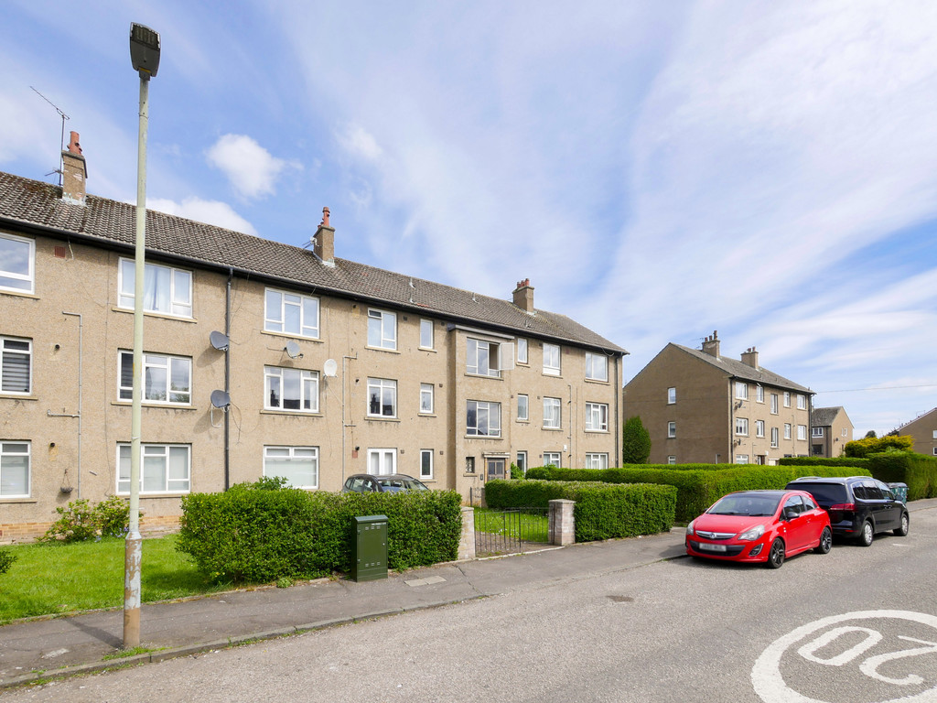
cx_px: 468
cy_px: 352
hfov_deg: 102.1
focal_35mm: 14
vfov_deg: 85.7
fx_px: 379
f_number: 7.1
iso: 200
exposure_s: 1/320
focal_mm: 7
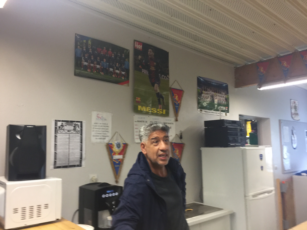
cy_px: 115
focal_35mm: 29
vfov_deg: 48.2
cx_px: 154
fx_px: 257
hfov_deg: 61.7
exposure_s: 1/17
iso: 80
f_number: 2.2
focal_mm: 4.15
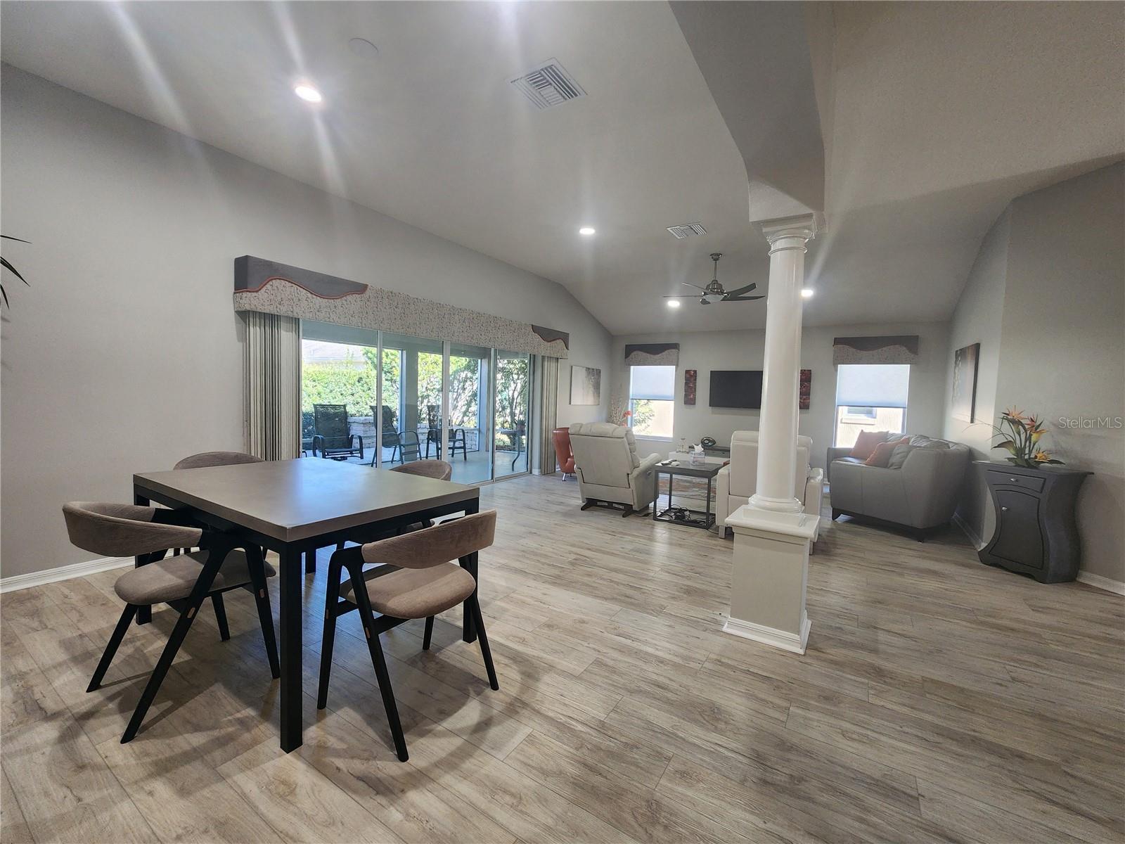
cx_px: 562
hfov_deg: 106.2
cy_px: 422
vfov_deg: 89.9
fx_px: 422
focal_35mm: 13
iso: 160
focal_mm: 2.2
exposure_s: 1/60
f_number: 2.2
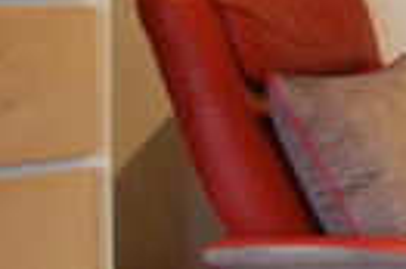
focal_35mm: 75
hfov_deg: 14.5
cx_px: 1013
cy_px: -51
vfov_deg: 17.3
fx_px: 845
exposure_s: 1/20
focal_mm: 10
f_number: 4
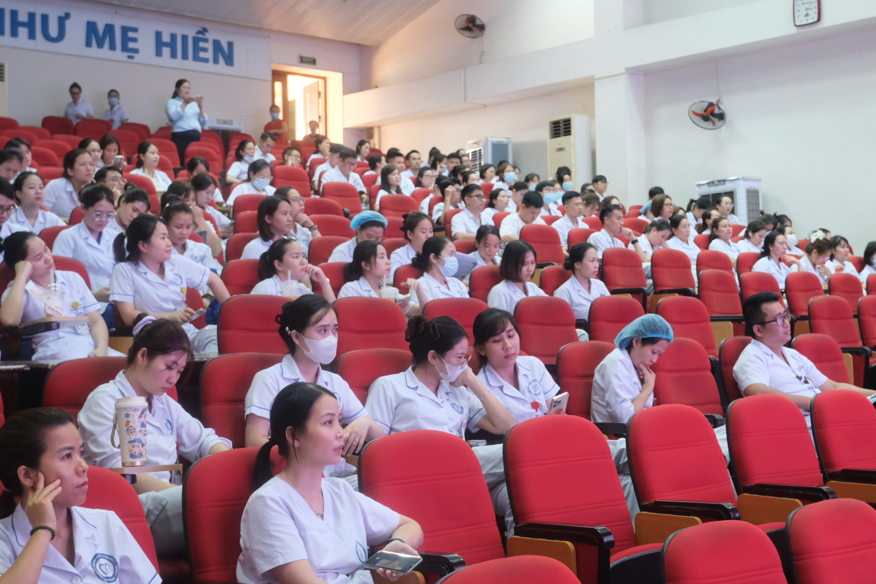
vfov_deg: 26.5
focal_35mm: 51
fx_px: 1241
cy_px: 292
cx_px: 438
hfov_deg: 38.9
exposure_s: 1/50
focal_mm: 34.3
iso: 3200
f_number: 5
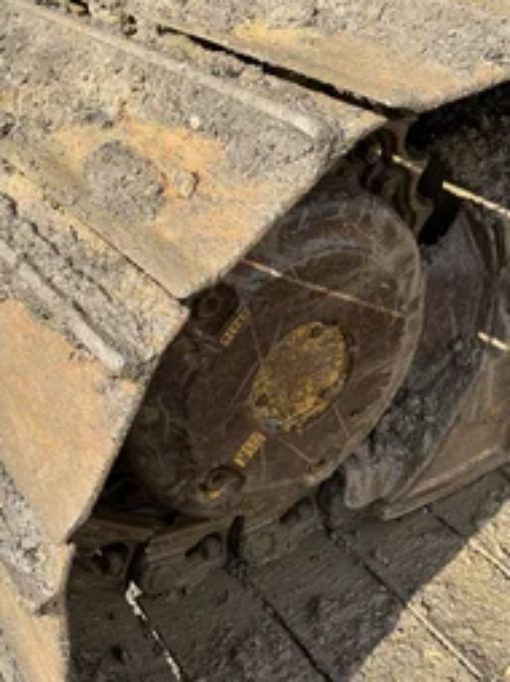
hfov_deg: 34.7
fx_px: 807
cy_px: 269
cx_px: 161
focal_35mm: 41
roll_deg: -2.3
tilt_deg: -35.5
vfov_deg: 45.5
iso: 50
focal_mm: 5.1
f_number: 1.6
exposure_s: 1/1497
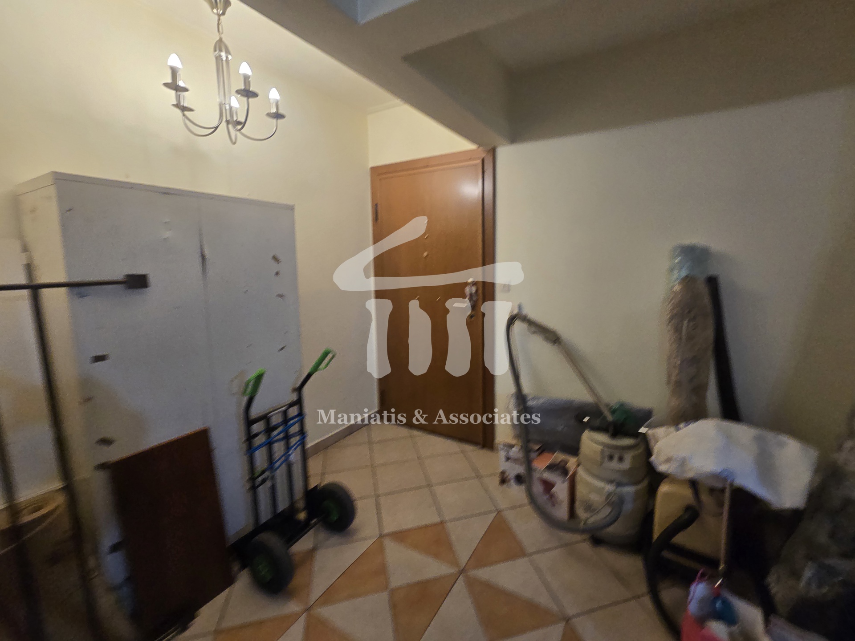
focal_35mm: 13
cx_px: 428
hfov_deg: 106.2
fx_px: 321
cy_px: 320
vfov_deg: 89.9
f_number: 2.2
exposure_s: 1/50
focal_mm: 2.2
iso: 160
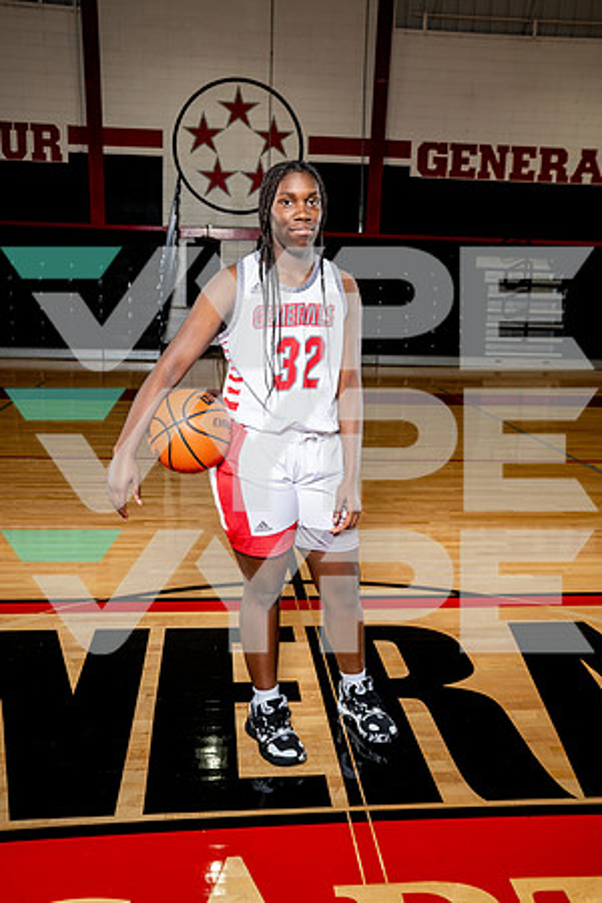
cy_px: 452
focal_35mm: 33
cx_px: 301
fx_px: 828
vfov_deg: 57.2
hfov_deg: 40.0
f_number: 6.3
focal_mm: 33
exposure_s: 1/250
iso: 320
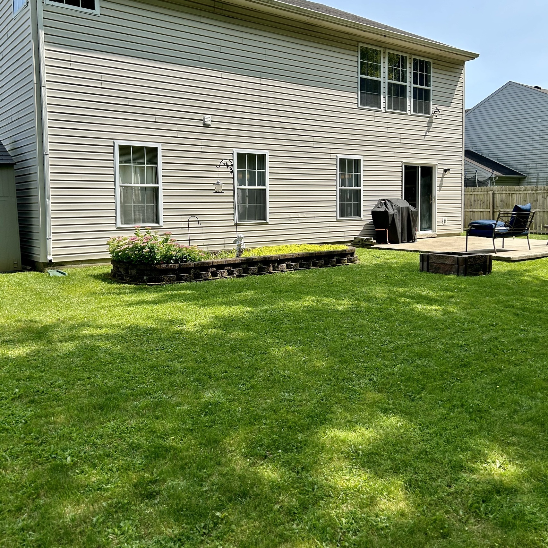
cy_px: 234
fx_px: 555
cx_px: 277
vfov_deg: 52.3
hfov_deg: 52.5
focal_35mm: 31
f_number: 1.5
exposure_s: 1/3165
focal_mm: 5.7
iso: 50
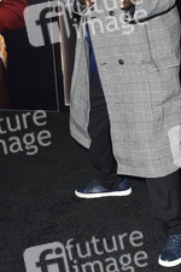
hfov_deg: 23.7
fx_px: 430
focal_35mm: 57
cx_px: 121
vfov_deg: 34.5
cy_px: 79
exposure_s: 1/250
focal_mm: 32
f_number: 6.3
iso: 400
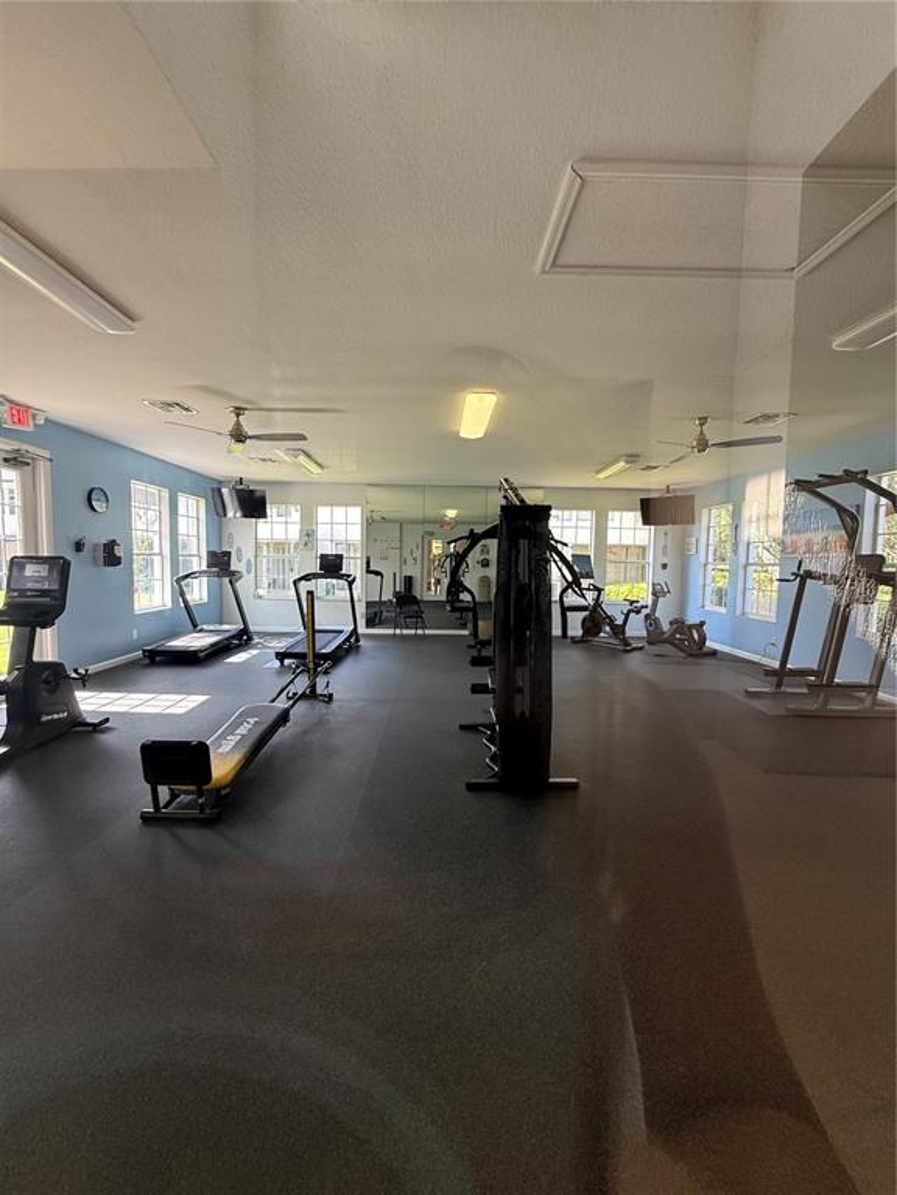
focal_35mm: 14
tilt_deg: -3.7
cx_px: 448
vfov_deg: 102.1
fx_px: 484
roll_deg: -1.0
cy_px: 598
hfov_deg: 85.7
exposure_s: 1/99
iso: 125
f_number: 2.2
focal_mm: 2.22
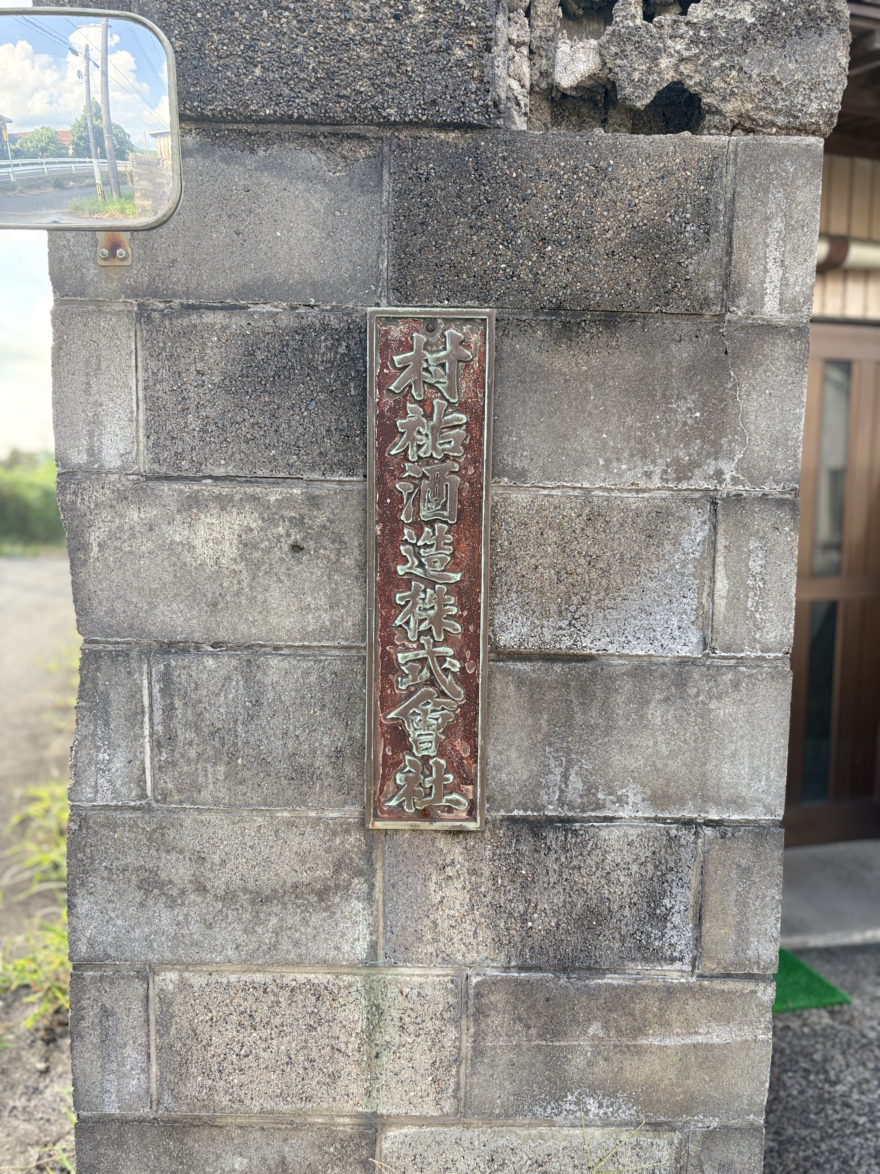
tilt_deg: -5.7
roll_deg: -1.0
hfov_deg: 53.1
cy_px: 587
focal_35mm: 26
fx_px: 881
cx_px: 440
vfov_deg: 67.3
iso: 64
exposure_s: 1/635
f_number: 1.6
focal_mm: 5.96
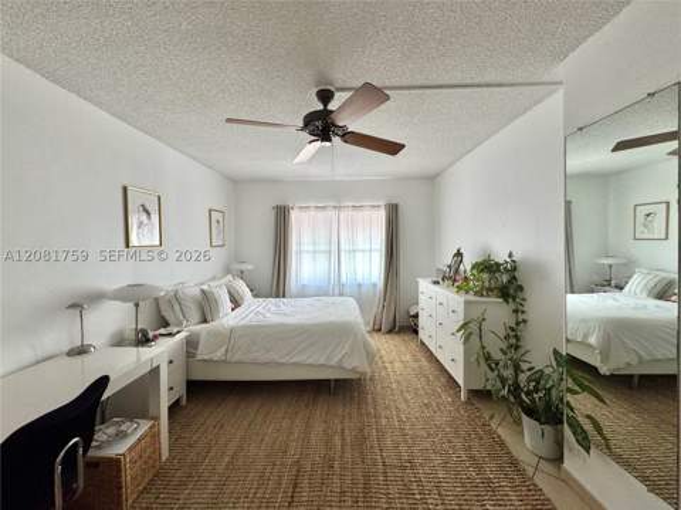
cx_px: 340
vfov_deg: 85.6
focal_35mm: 14
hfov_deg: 102.1
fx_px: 275
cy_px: 255
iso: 125
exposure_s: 1/99
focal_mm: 2.22
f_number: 2.2
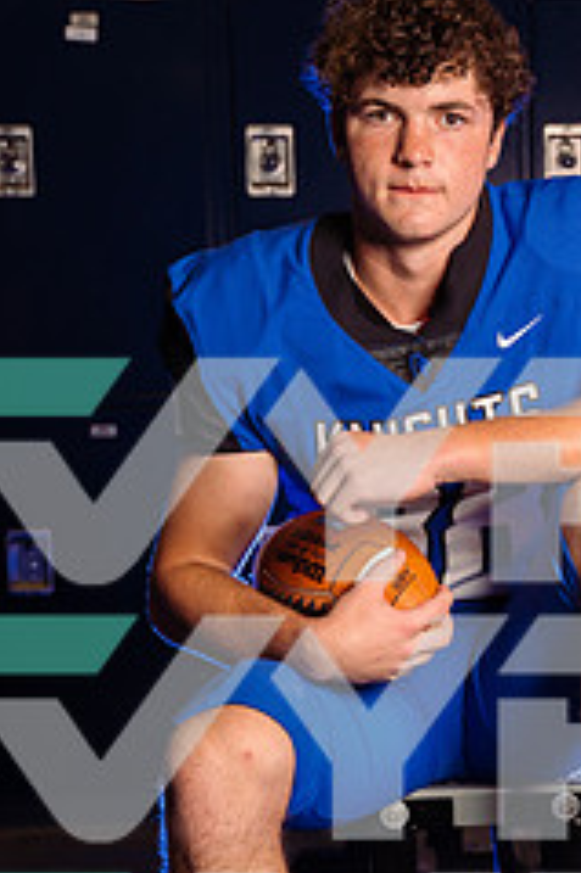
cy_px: 731
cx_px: 457
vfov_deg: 24.6
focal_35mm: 81
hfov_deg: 16.7
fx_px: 1964
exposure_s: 1/250
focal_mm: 43
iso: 320
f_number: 4.5
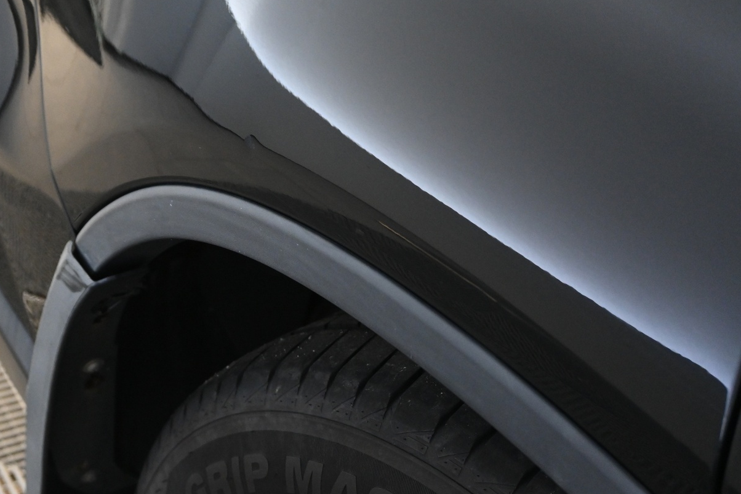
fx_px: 1537
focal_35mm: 75
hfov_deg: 27.0
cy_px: 258
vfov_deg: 18.3
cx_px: 255
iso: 2500
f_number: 5.3
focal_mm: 37
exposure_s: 1/60
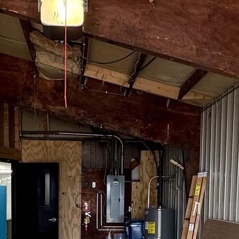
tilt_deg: -5.7
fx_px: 516
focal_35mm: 66
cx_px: 113
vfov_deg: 24.6
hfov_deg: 26.1
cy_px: 253
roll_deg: -0.4
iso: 100
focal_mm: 2.22
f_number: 2.2
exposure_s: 1/99
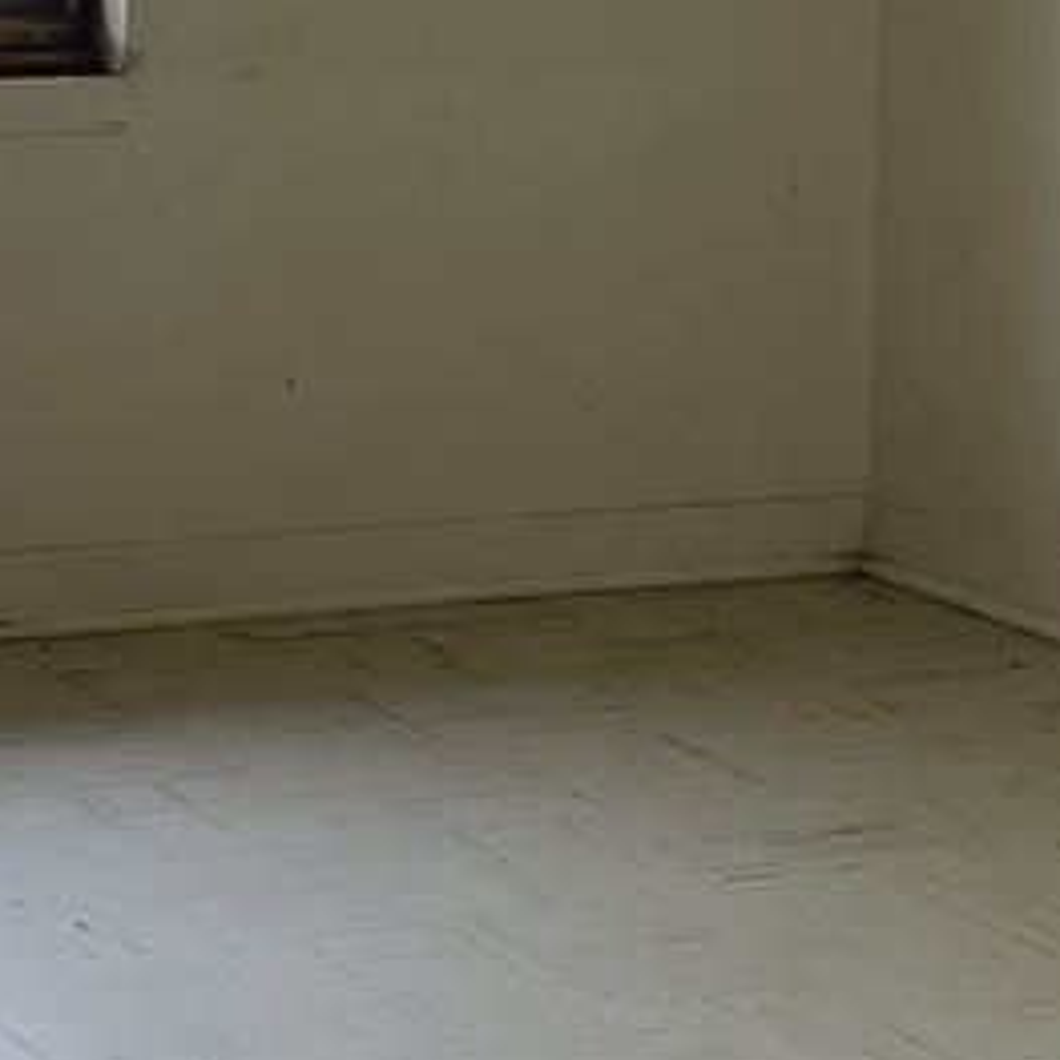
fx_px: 4365
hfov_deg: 13.7
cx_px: 24
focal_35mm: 126
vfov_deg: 13.7
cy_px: 40
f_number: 1.6
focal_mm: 4.2
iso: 64
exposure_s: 1/121
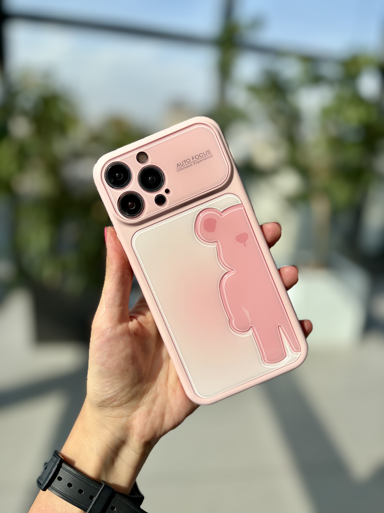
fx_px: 385
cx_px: 192
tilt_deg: -15.0
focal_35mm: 26
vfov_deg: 67.3
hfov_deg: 53.1
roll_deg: -3.6
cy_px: 256
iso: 50
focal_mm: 5.96
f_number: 1.6
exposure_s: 1/2639
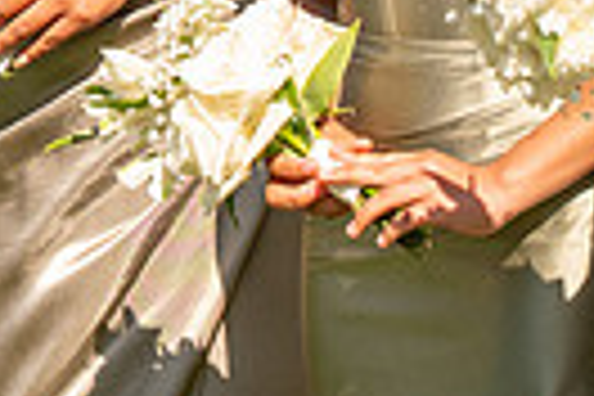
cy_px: -322
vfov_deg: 1.8
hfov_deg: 2.7
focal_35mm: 767
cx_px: 166
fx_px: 12655
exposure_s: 1/1600
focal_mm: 175
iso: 200
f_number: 4.5
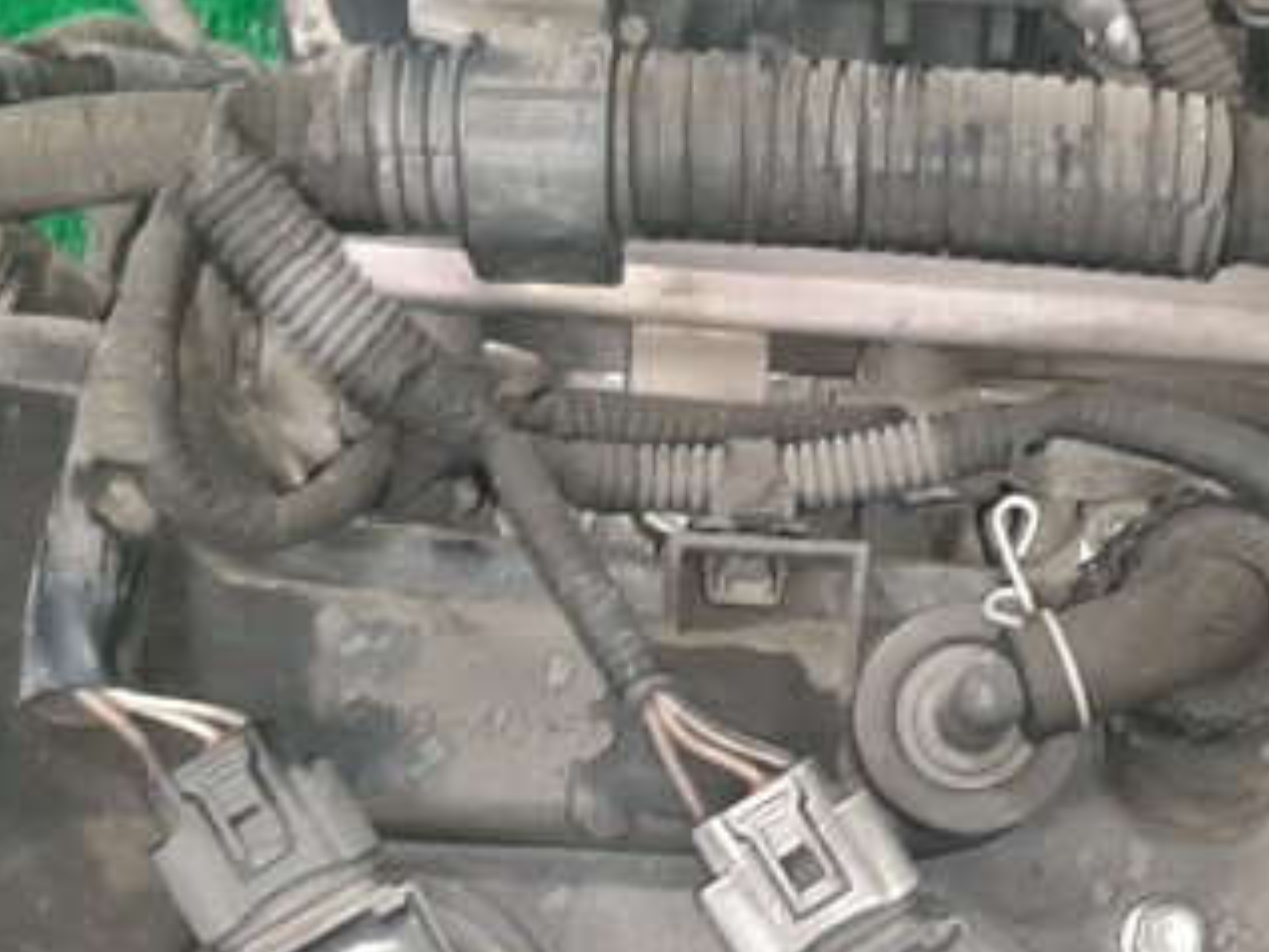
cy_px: 844
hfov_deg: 16.6
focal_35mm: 118
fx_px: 4327
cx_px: 981
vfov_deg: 12.5
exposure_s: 1/50
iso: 200
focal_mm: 3.93
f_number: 1.7
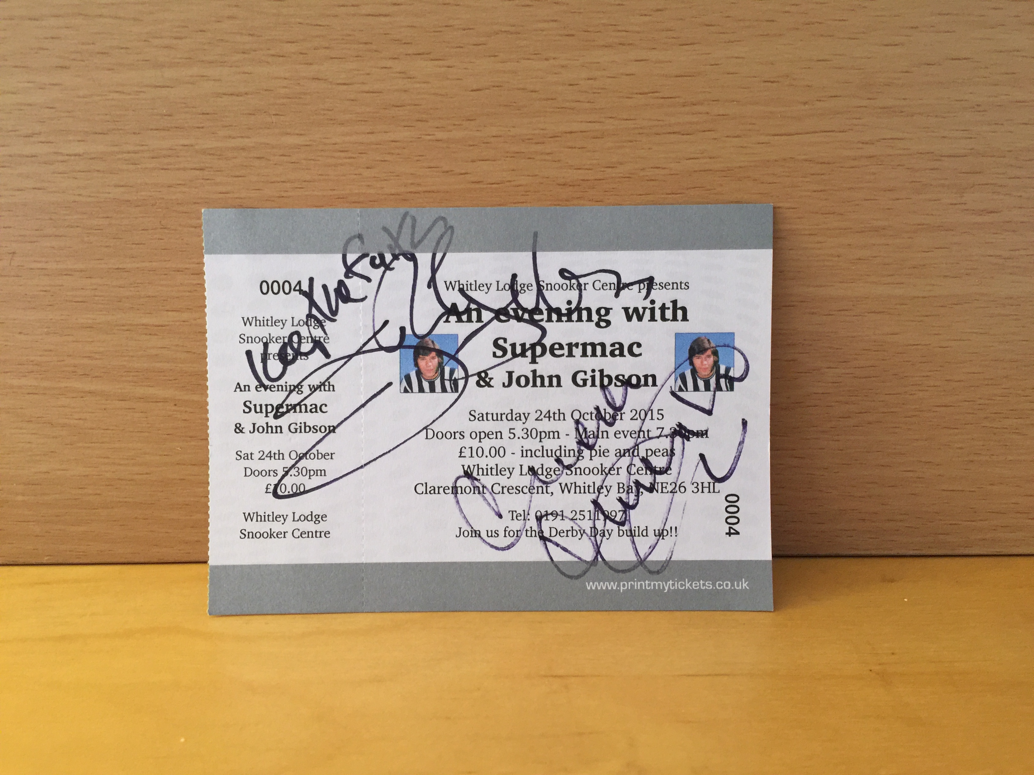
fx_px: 866
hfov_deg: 61.7
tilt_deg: -14.4
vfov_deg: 48.2
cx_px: 517
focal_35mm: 29
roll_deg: -0.5
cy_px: 388
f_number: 2.2
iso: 100
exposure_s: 1/17
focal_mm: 4.15
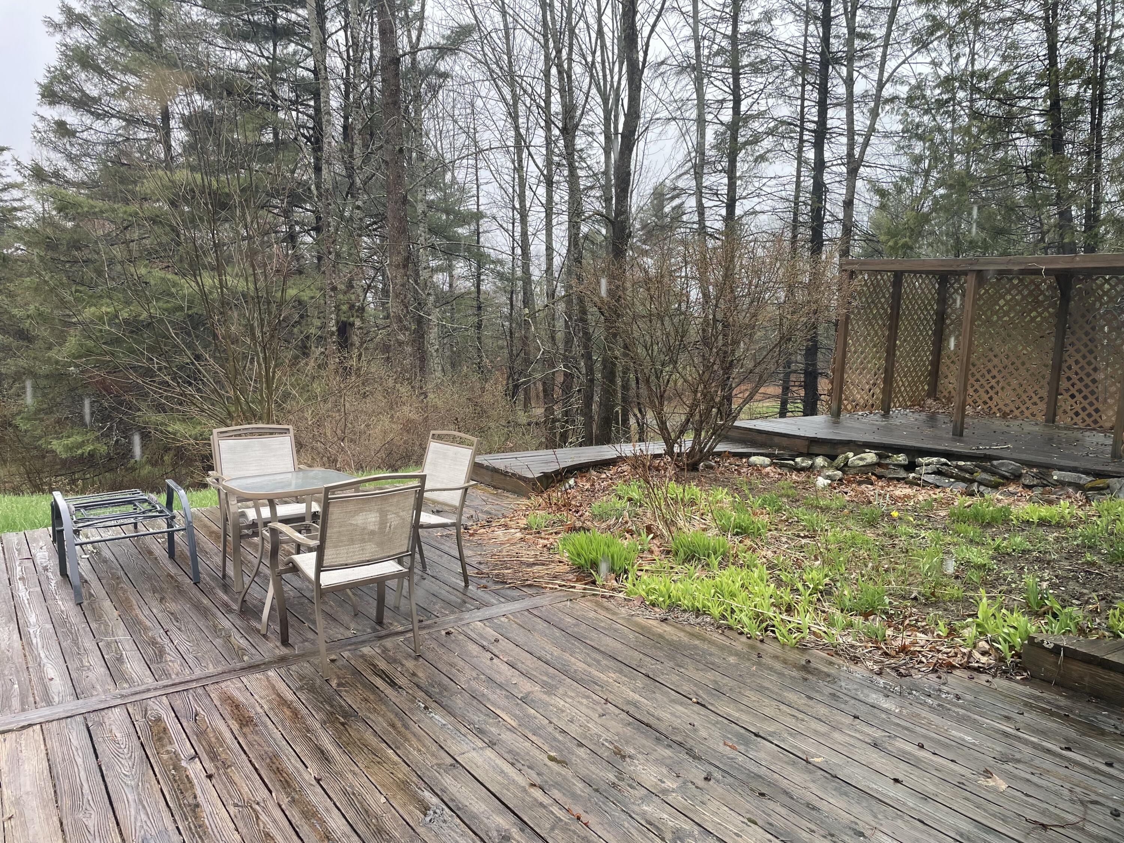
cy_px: 422
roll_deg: +0.0
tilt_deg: -6.9
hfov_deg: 67.3
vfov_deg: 53.1
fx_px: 844
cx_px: 562
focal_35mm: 26
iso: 32
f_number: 1.6
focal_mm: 4.2
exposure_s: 1/360
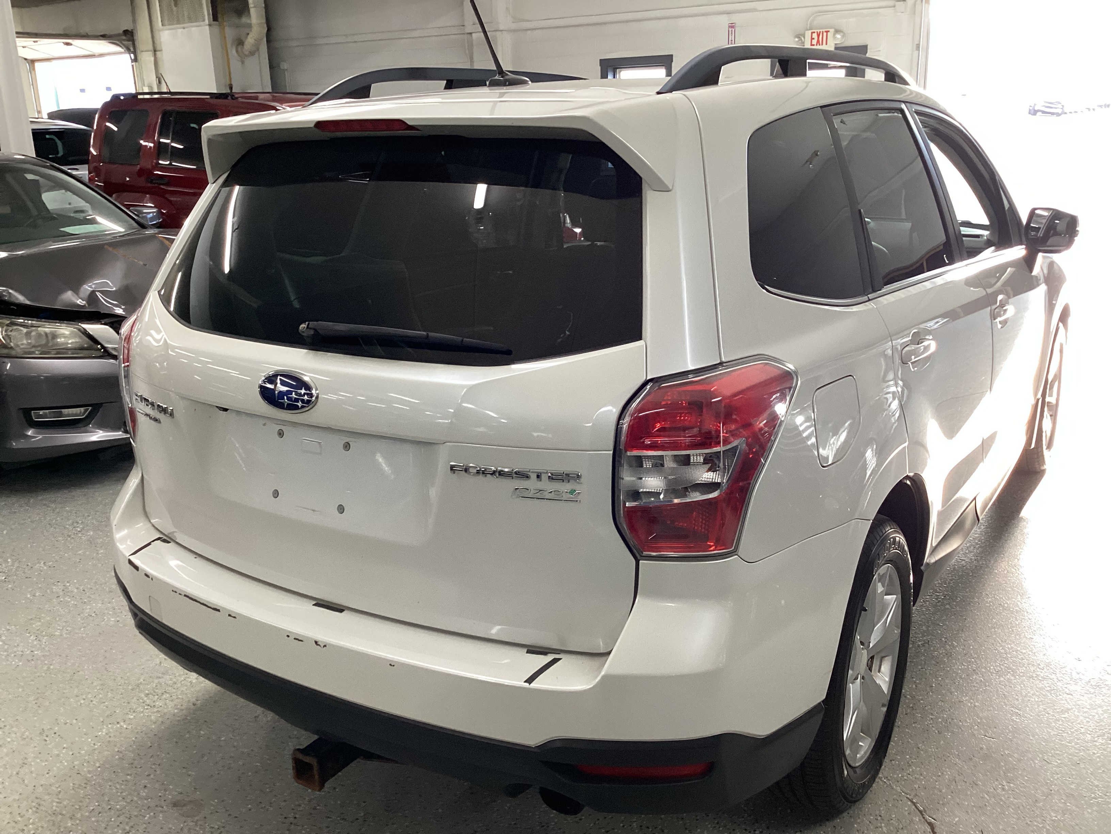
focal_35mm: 31
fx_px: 995
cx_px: 556
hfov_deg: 58.4
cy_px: 417
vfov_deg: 45.4
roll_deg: +1.0
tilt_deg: -17.9
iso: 125
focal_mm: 3.3
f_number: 2.4
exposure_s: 1/60
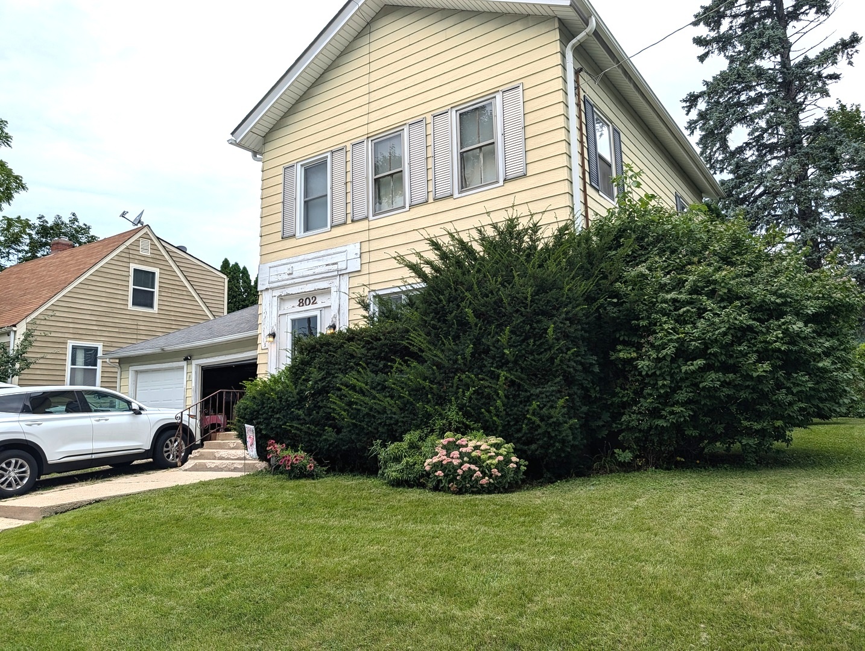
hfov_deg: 71.5
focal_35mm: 24
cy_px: 326
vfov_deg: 56.9
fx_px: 601
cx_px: 432
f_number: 1.68
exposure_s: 1/1233
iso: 20
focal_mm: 6.9
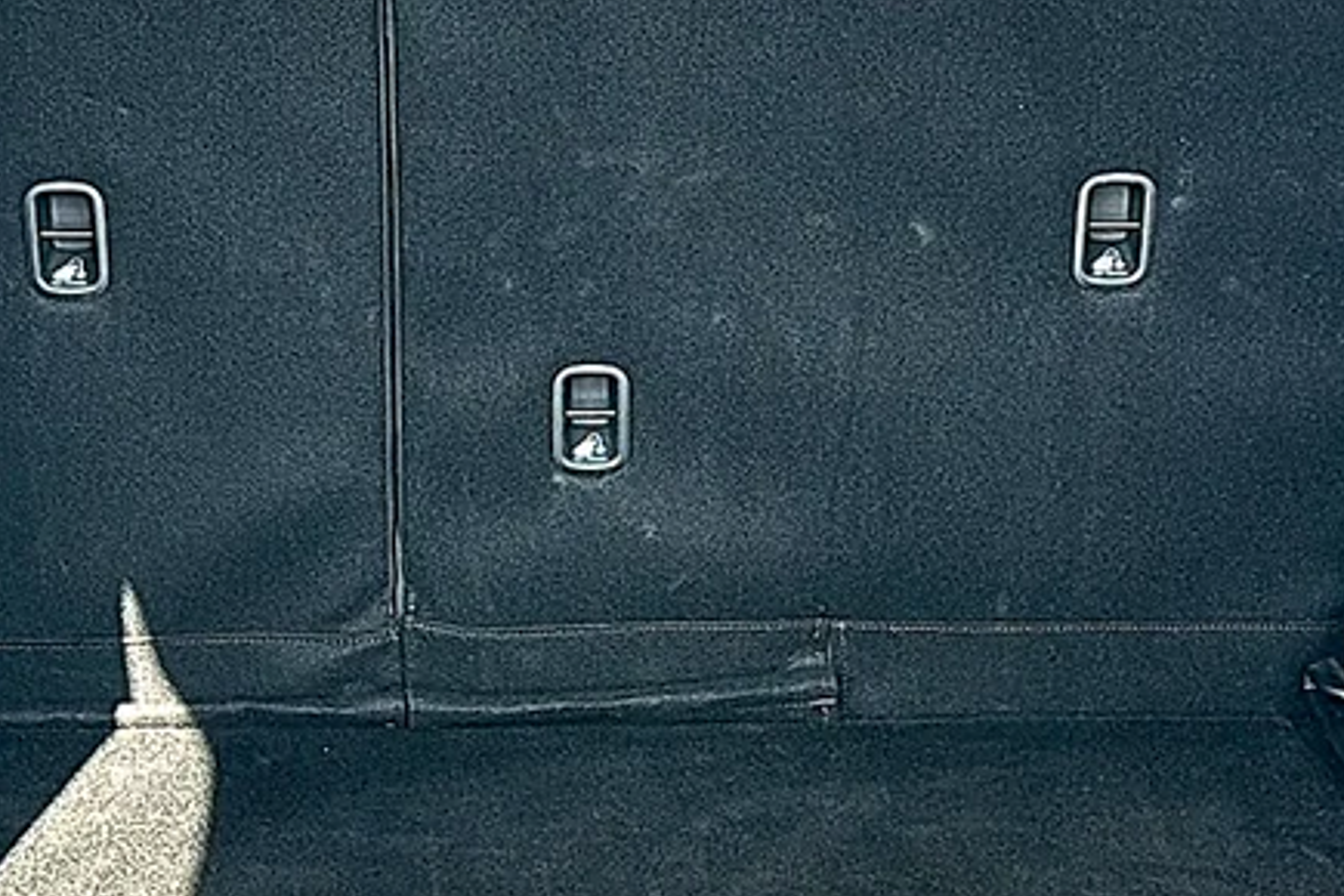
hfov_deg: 28.1
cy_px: 613
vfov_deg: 18.9
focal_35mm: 72
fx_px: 2688
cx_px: 621
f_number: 1.78
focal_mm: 6.86
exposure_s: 1/309
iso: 125
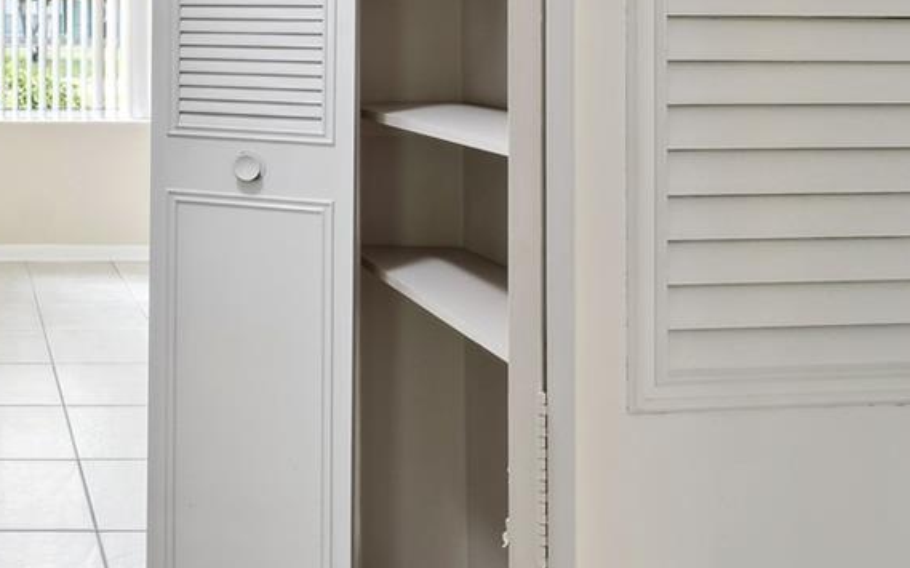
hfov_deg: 39.4
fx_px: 1066
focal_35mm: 43
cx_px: -46
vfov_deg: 27.9
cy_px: -8
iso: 200
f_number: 8
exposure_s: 1/1.25
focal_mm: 10
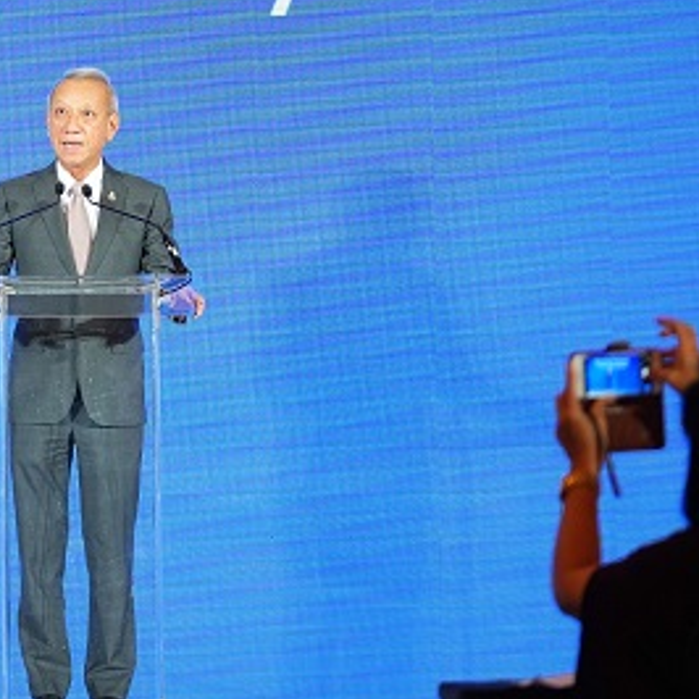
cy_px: 208
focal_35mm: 194
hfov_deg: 9.0
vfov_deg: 9.0
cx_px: 76
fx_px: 4432
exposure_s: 1/100
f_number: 2.8
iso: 500
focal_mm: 95
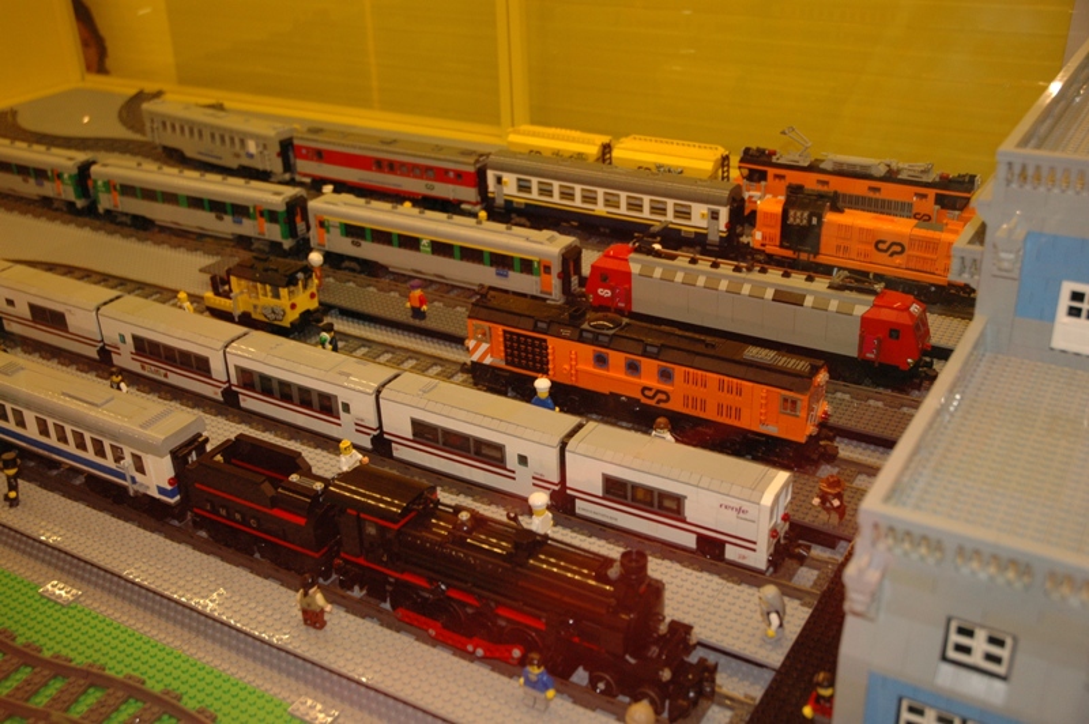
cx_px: 544
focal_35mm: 40
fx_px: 1224
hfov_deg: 48.0
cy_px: 362
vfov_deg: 33.0
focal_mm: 27
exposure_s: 1/100
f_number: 3.8
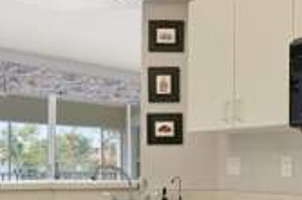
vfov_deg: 28.5
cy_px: 161
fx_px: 386
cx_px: 255
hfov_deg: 40.4
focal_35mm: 46
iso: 400
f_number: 9
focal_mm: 16
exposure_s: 1/60
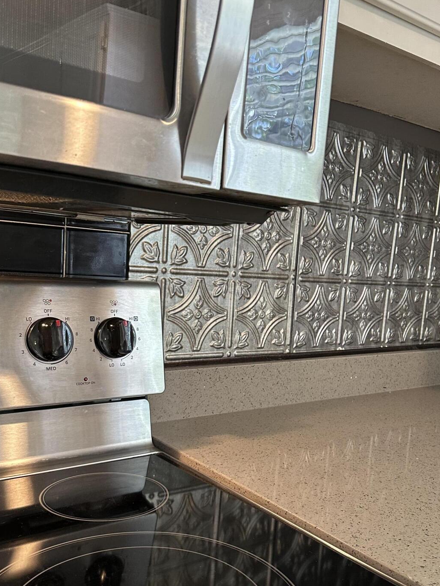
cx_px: 249
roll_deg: -4.4
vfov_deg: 52.4
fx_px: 593
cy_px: 343
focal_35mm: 35
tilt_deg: -7.8
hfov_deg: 40.6
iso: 320
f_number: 1.78
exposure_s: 1/60
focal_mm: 6.86
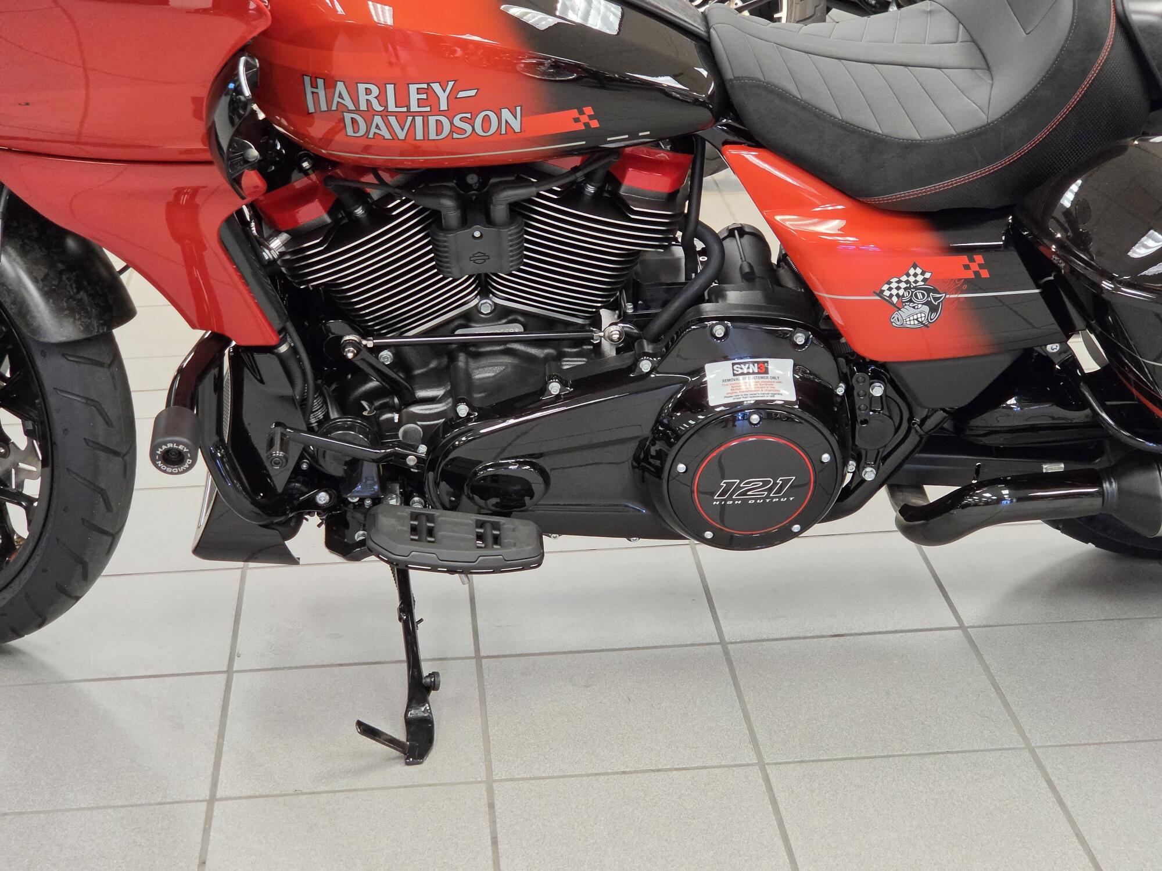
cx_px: 581
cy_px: 436
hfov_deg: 28.2
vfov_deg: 21.3
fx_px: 2316
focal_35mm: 69
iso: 320
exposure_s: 1/60
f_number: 2.4
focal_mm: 7
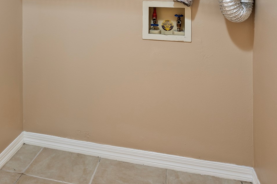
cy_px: -17
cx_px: 59
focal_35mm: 39
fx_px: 300
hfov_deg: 47.2
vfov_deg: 30.6
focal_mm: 17
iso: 125
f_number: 6.3
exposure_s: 1/1.25
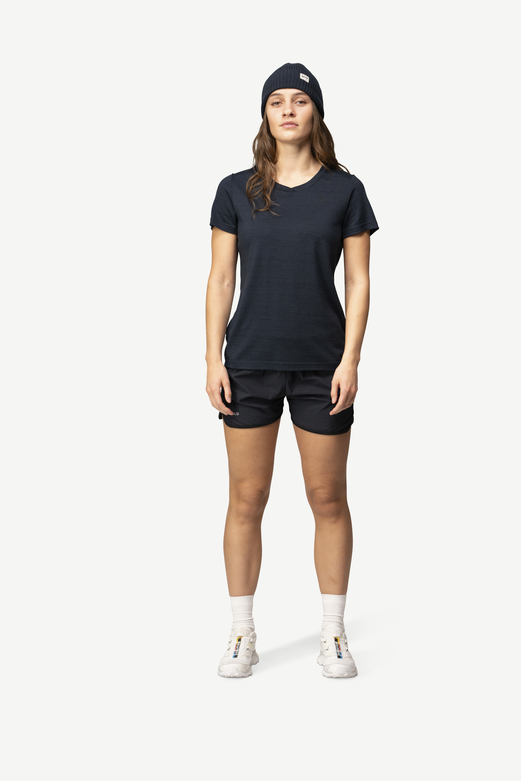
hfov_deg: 19.5
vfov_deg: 28.8
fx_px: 1519
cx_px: 260
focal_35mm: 70
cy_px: 390
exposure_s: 1/80
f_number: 5
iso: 500
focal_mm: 70
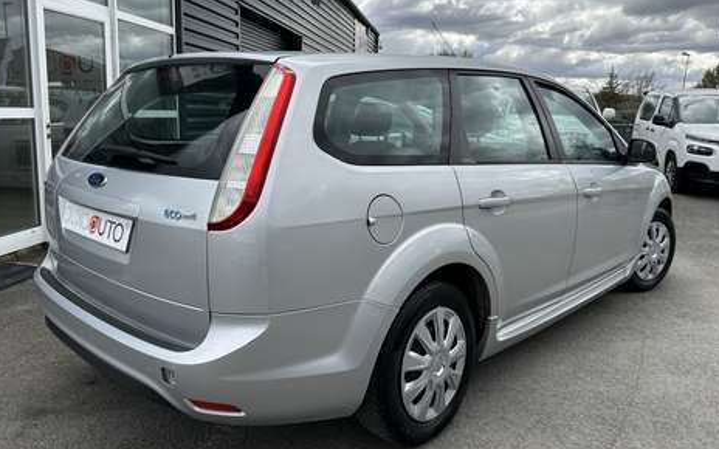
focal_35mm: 28
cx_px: 329
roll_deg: -0.6
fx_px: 549
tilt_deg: -9.1
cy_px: 191
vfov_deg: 44.4
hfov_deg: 66.4
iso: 80
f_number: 1.78
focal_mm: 6.86
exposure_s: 1/2028
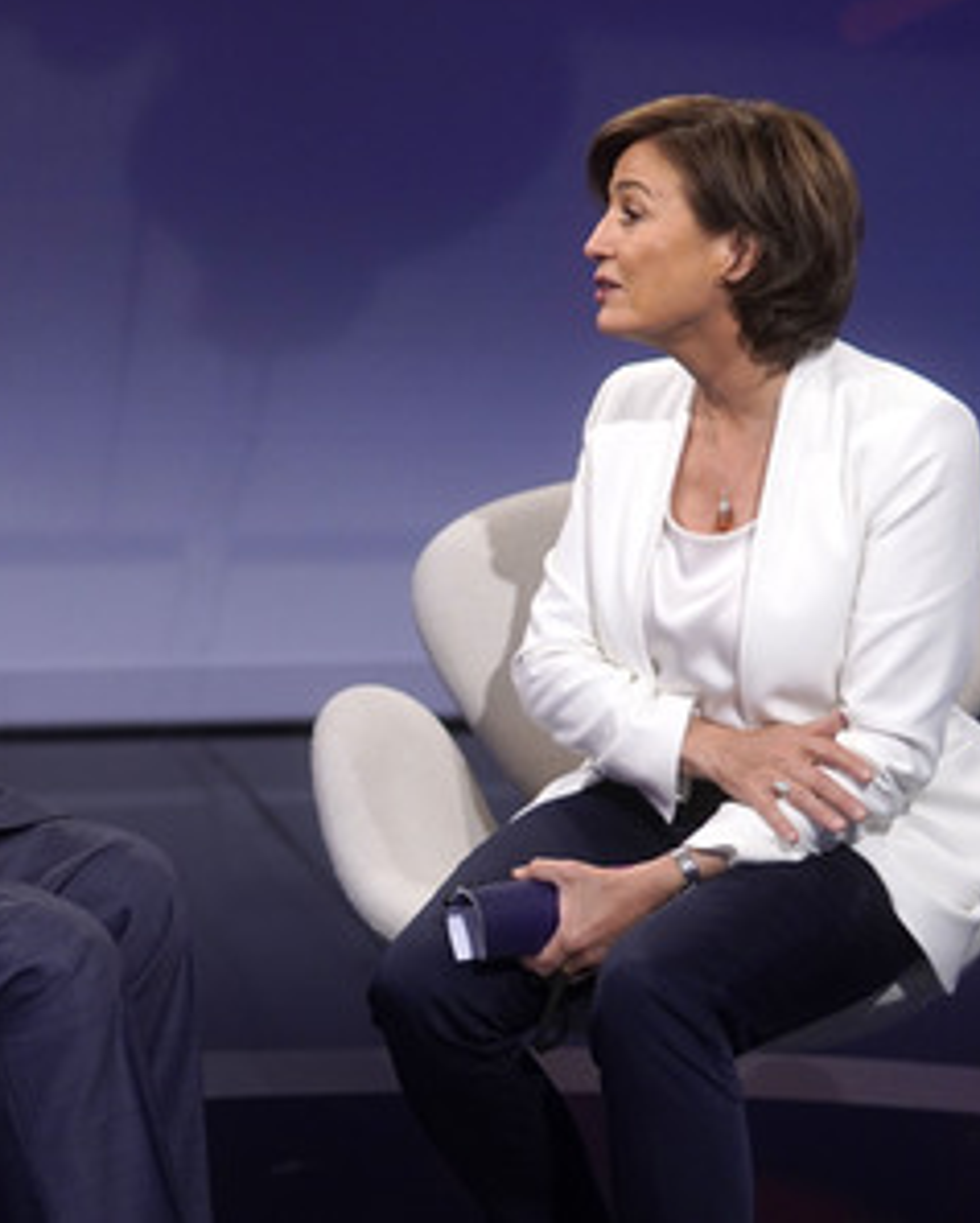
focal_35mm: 64
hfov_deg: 23.5
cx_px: 179
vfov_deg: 29.6
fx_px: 2318
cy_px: 609
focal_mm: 30
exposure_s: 1/500
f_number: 1.6
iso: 640
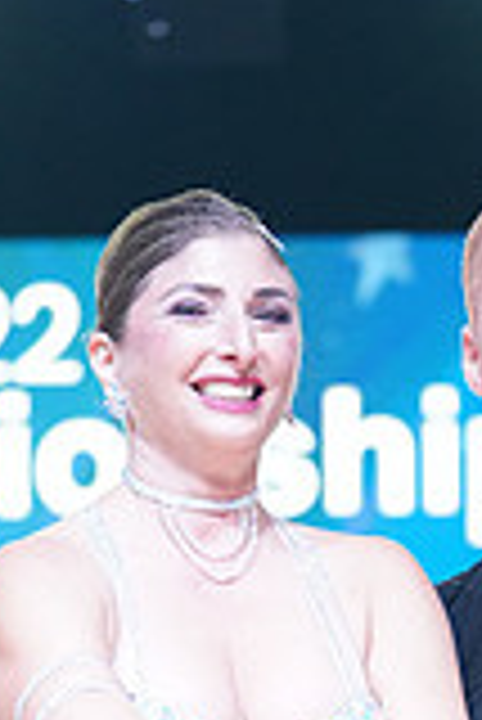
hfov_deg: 5.4
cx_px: 408
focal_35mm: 253
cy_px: 1143
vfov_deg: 7.9
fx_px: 5070
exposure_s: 1/400
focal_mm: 70
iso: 1250
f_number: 2.8
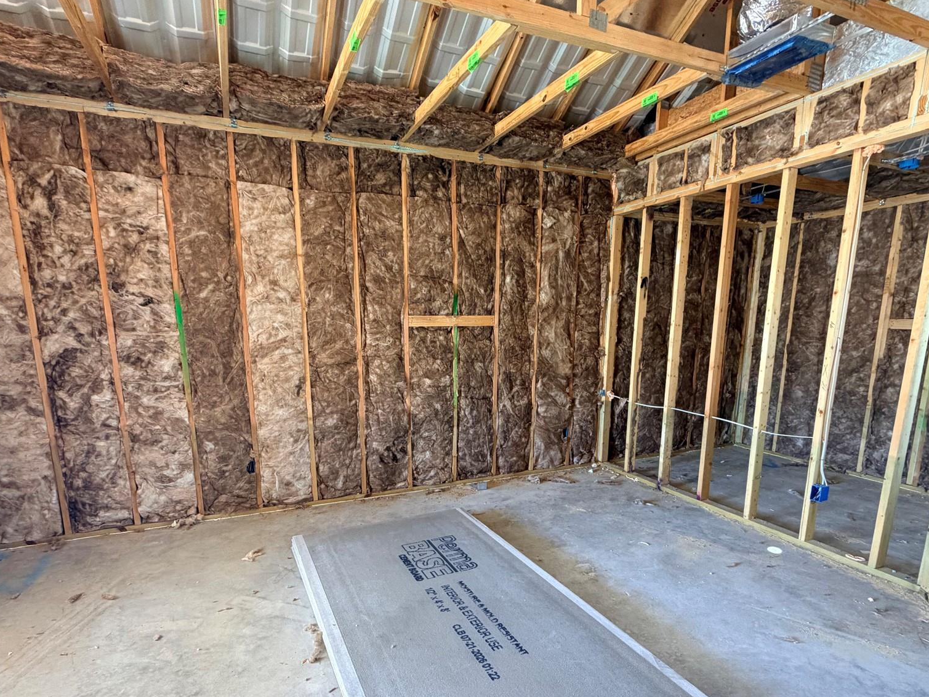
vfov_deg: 67.9
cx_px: 456
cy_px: 422
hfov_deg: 84.6
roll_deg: +0.9
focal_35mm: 19
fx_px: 510
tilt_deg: -11.7
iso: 320
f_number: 2.2
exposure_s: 1/117
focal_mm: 2.22
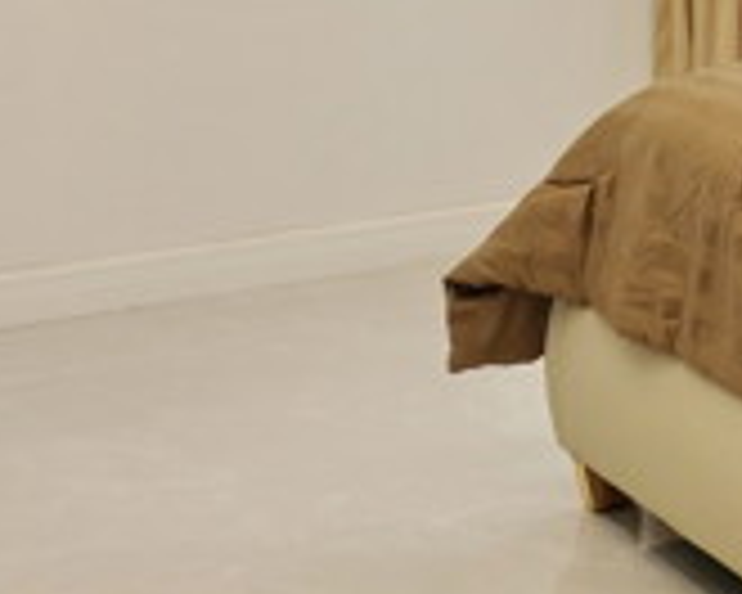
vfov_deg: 17.2
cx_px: 953
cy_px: -256
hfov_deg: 21.2
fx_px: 1801
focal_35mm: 82
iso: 400
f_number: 3.5
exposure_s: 1/110
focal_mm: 16
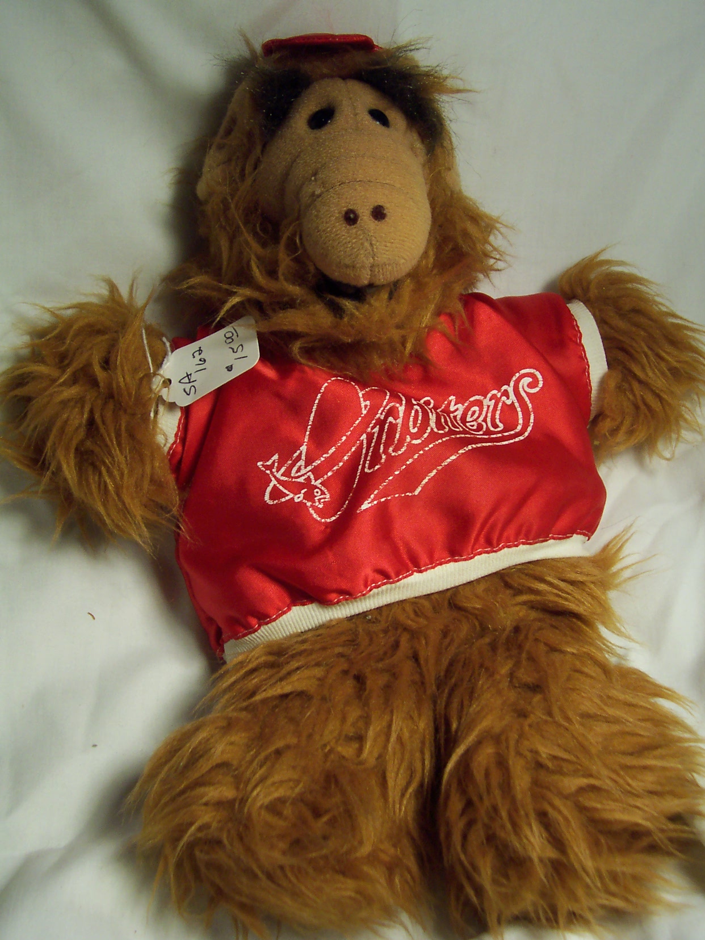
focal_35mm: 37
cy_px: 470
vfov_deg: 50.1
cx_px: 352
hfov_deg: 38.7
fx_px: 1005
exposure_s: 1/125
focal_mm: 5.6
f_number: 2.8
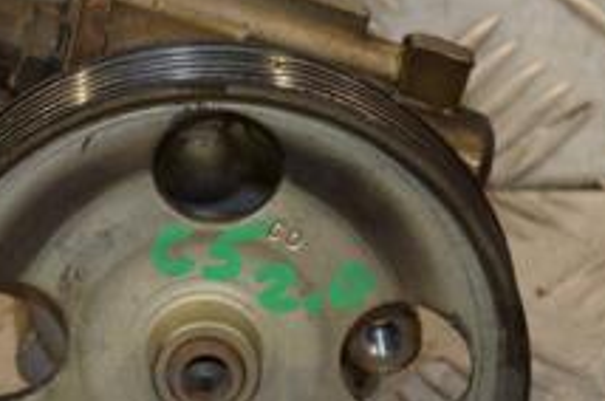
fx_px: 5655
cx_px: 93
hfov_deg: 6.1
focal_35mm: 337
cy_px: 34
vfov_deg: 4.1
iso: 800
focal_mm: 80
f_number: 5.3
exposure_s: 1/160
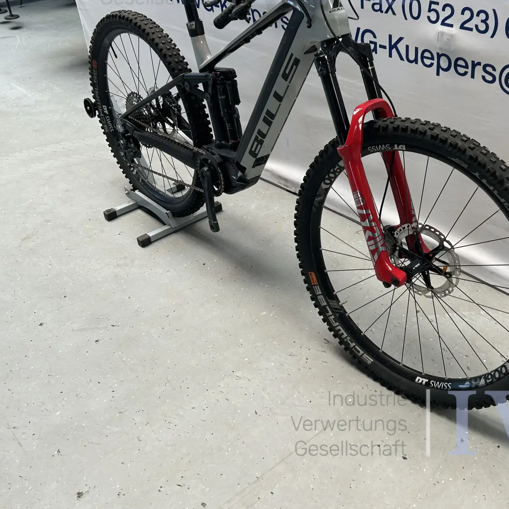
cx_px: 355
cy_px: 197
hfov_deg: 42.0
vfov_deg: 42.6
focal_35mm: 39
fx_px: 649
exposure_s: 1/139
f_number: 1.5
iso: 32
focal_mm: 5.7
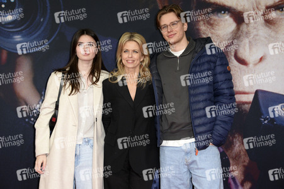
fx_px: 552
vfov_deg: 19.4
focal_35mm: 70
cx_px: 142
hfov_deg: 28.9
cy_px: 94
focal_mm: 70
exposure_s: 1/250
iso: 2000
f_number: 6.3
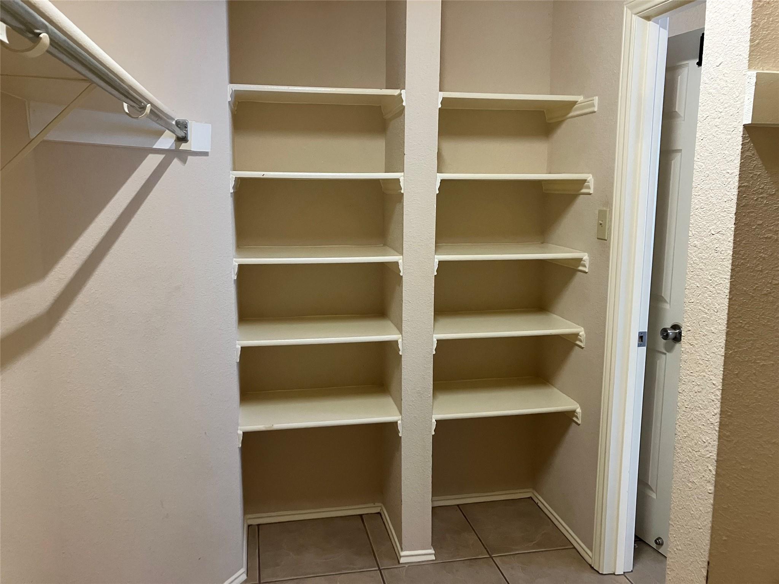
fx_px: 630
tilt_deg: -8.2
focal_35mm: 28
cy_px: 292
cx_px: 390
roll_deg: +0.2
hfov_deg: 63.4
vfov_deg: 49.7
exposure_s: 1/60
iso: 320
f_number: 1.8
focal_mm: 3.99
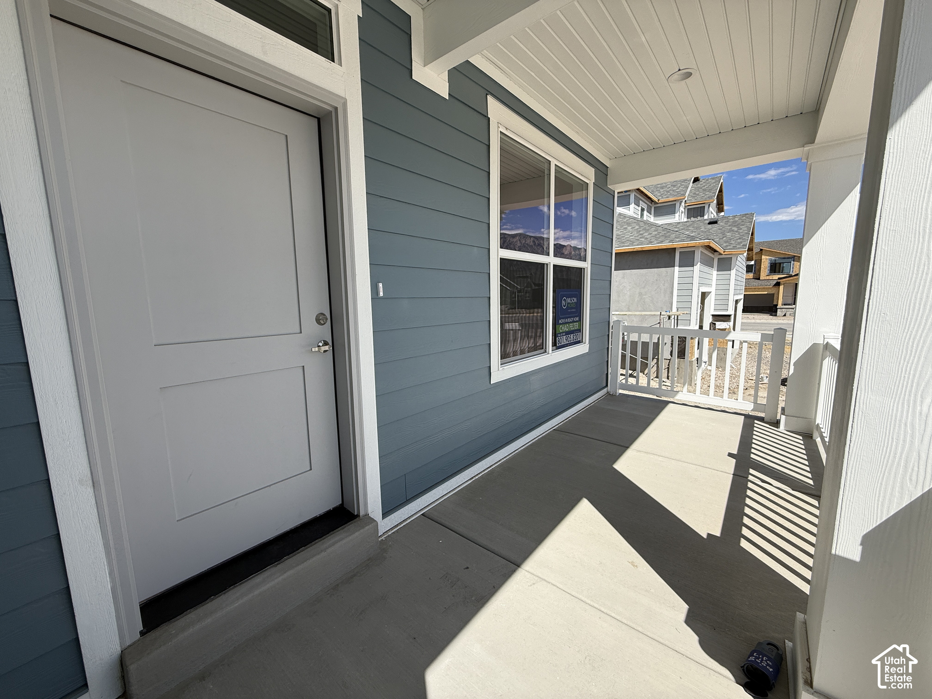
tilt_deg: -6.9
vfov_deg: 85.7
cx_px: 466
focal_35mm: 14
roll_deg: +0.9
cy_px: 350
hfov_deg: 102.1
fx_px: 377
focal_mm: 2.22
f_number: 2.2
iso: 50
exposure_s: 1/1285
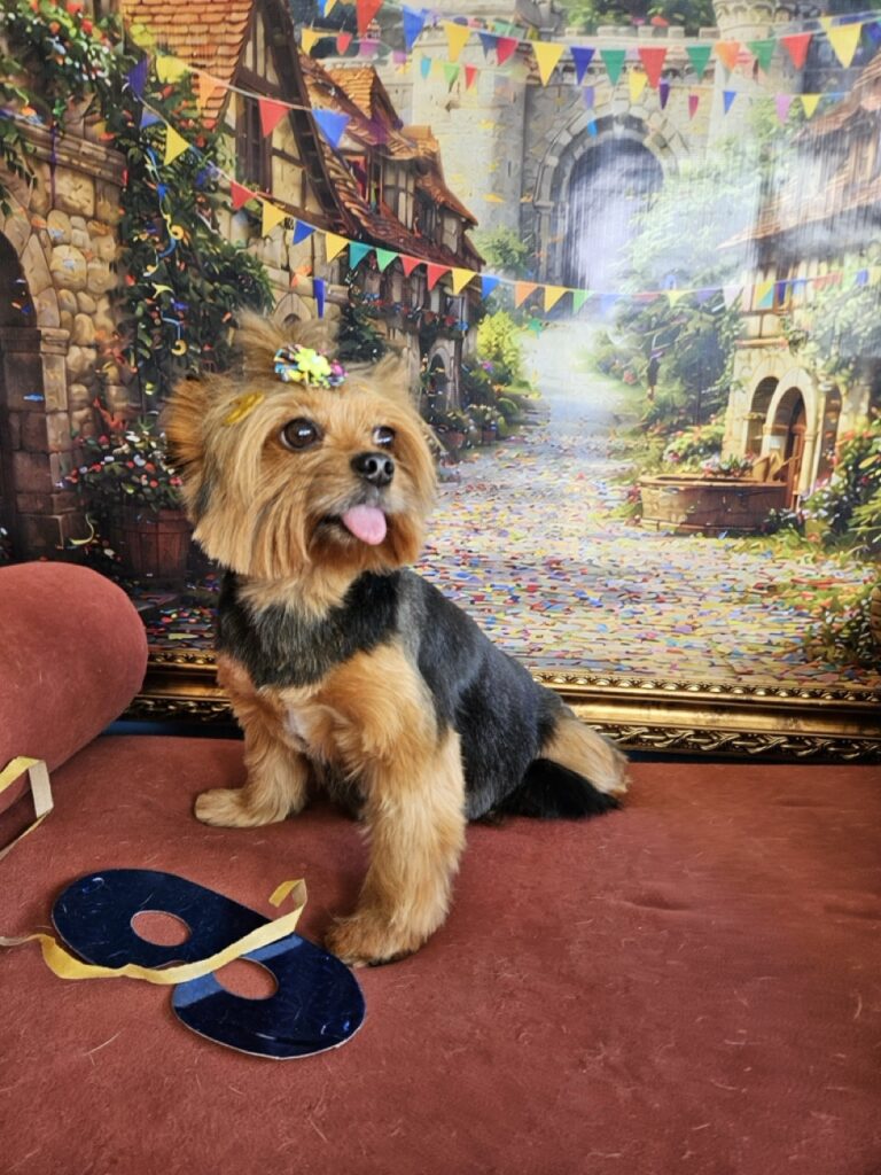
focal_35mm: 23
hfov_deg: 58.9
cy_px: 588
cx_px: 440
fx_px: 780
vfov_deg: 73.9
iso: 50
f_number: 1.8
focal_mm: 5.4
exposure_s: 1/120
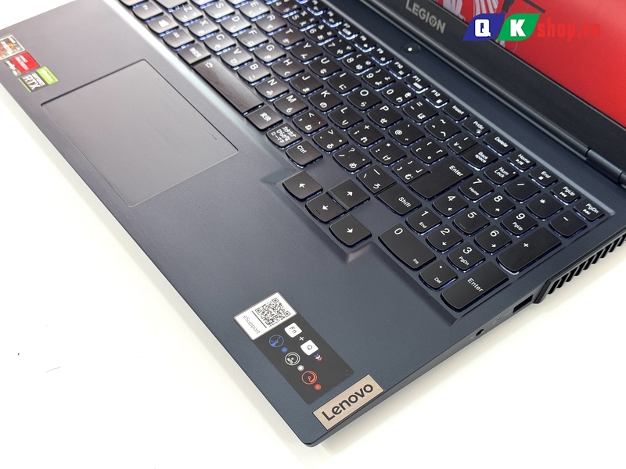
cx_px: 313
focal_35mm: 48
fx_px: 868
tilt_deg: -47.6
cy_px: 234
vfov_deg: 30.3
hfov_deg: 39.7
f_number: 1.78
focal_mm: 6.76
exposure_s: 1/121
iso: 100
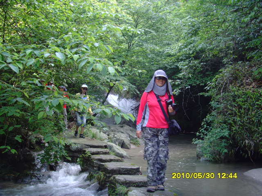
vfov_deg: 36.8
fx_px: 295
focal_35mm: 39
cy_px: 98
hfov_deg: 47.9
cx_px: 131
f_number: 3.5
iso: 120
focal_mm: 6.6
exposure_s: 1/45
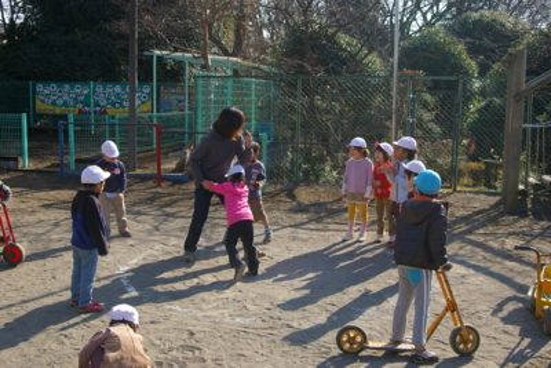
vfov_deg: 31.9
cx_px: 276
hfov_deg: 46.4
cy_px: 184
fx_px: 643
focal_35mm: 42
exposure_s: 1/180
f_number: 8
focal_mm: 28
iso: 200
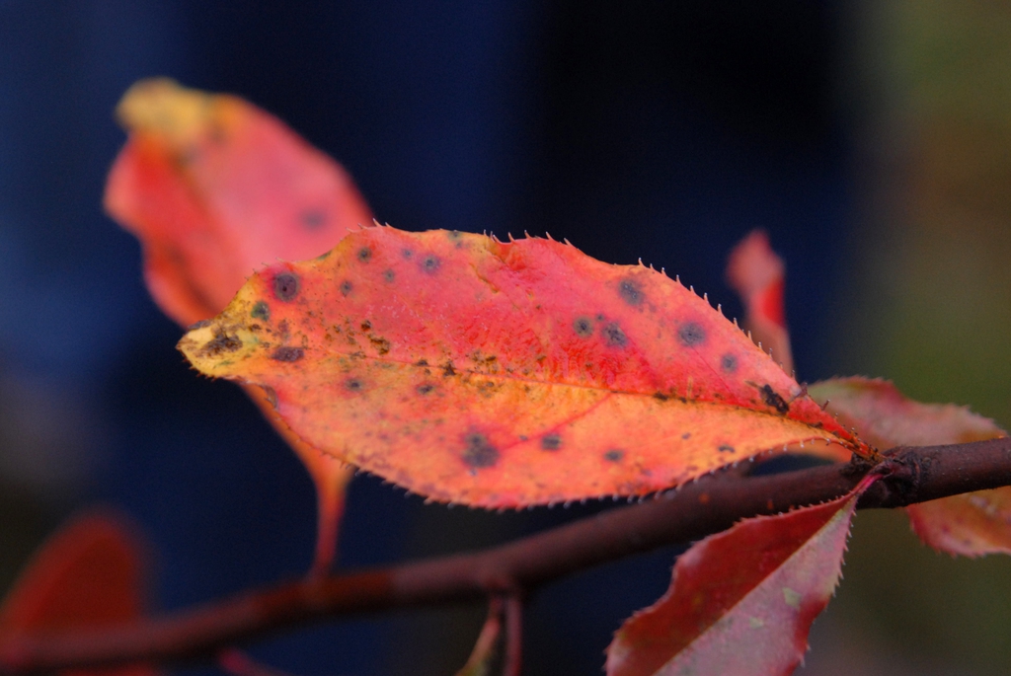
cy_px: 338
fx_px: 4217
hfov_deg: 13.7
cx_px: 506
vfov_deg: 9.2
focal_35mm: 150
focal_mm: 100
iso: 400
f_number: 5.6
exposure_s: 1/125
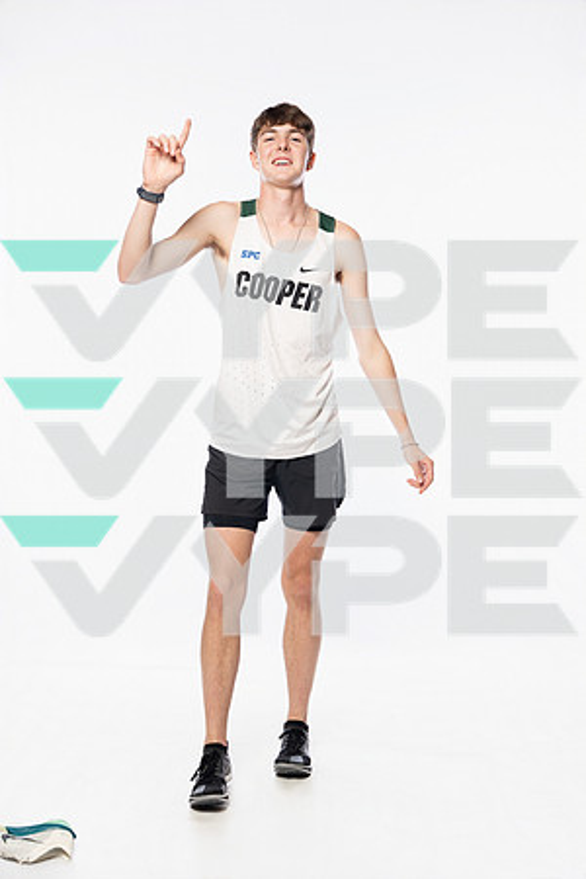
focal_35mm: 46
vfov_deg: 42.7
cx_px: 293
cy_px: 440
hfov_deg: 29.2
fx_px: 1123
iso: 640
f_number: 5.6
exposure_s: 1/250
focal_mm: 46
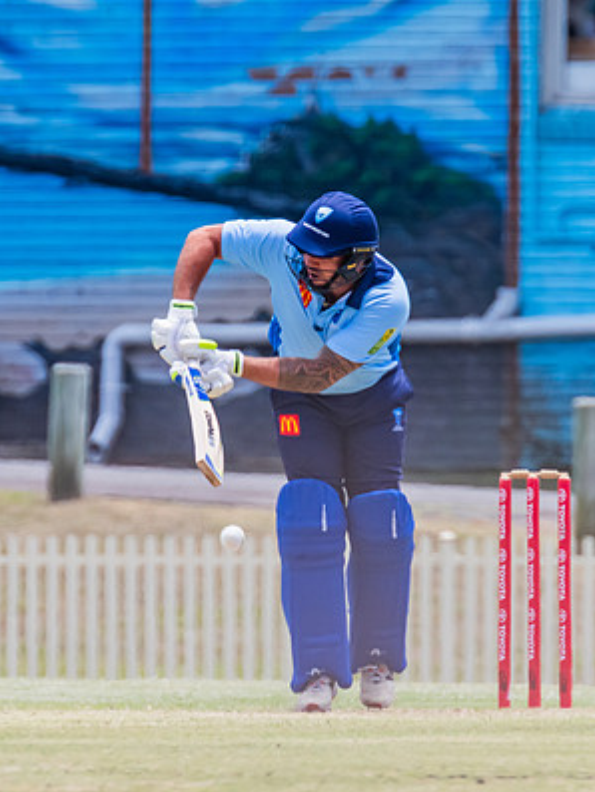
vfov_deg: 1.7
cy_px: 404
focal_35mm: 1189
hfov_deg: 1.3
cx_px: 359
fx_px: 27235
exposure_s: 1/2000
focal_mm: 600
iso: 800
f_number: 9
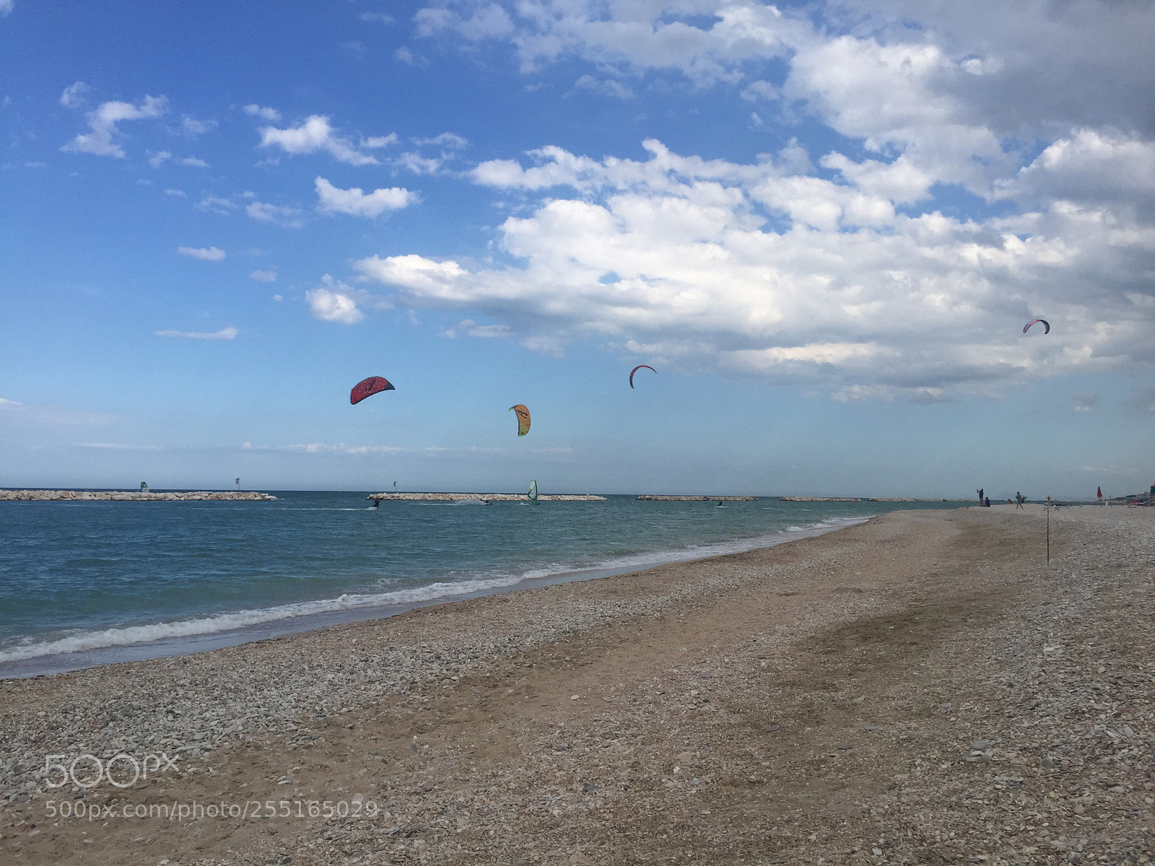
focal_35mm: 29
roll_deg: -2.5
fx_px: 968
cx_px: 578
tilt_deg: +4.5
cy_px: 433
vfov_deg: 48.2
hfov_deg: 61.7
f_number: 2.2
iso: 32
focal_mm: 4.15
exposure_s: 1/2825
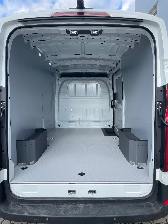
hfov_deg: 53.0
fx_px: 168
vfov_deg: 67.3
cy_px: 112
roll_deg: +0.0
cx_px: 84
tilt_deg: -5.5
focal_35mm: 26
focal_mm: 4.2
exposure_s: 1/1014
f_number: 1.6
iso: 32
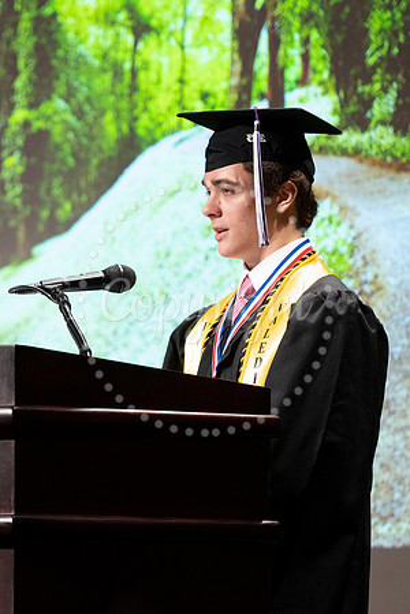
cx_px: 22
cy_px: 337
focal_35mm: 211
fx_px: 3604
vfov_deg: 9.8
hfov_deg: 6.5
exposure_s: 1/100
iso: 1000
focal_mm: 120
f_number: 4
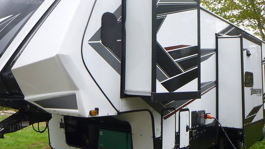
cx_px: 93
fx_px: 302
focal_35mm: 43
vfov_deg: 27.6
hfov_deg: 46.7
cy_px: 59
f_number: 3.9
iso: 100
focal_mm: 4.5
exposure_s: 1/100
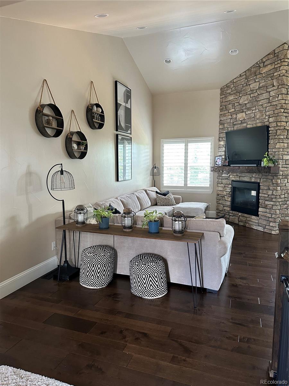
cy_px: 193
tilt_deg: -5.0
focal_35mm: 24
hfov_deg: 56.8
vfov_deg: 71.6
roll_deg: -1.0
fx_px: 267
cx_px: 144
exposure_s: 1/60
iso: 400
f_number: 1.78
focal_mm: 6.86
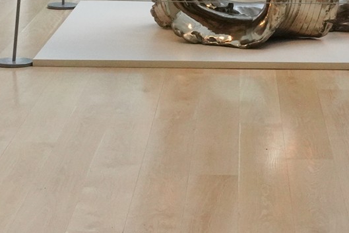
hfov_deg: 13.2
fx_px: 1503
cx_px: 190
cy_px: -160
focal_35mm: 155
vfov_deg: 8.6
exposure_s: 1/80
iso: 6400
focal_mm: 41
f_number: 22
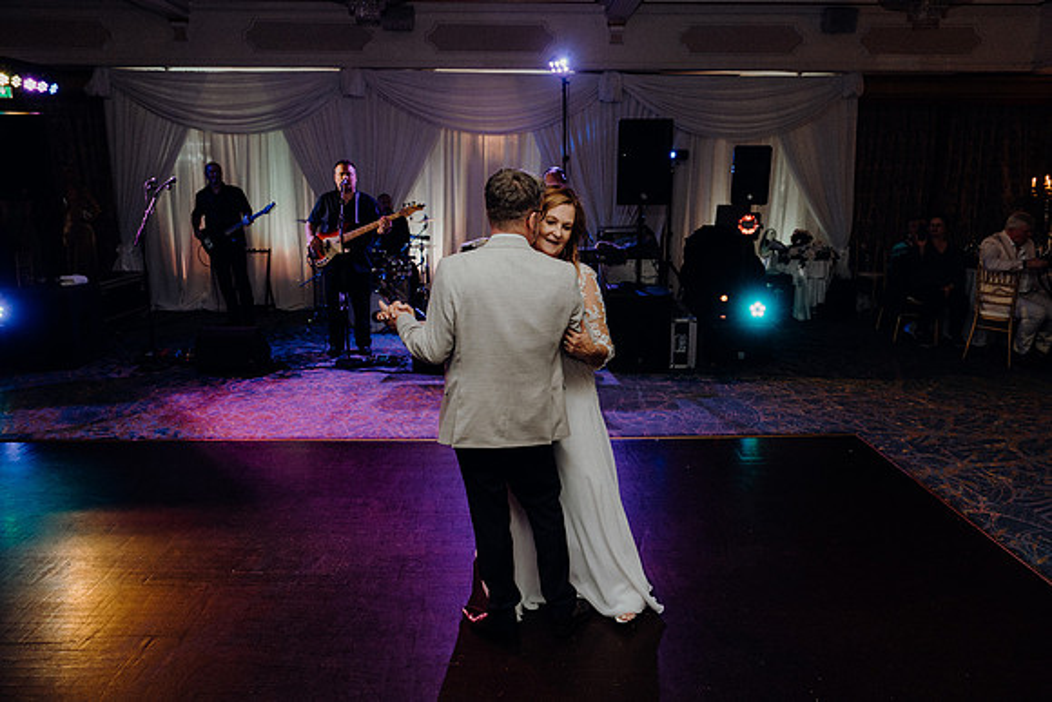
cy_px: 351
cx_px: 526
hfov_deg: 71.5
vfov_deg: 51.3
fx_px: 731
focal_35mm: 25
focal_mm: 25
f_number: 3.5
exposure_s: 1/200
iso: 2500
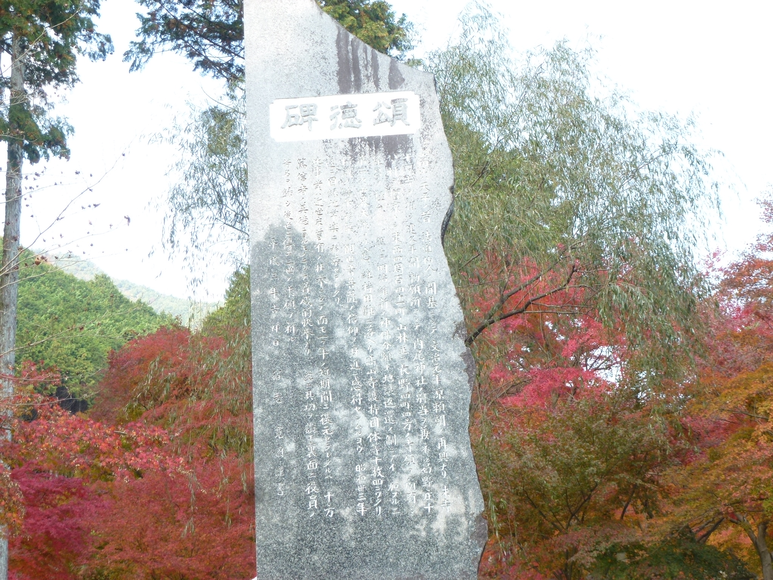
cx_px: 386
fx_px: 1273
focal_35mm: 57
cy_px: 290
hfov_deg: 33.8
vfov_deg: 25.7
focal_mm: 10.1
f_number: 4.4
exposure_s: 1/80
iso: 100
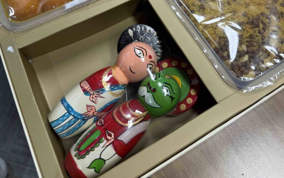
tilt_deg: -57.1
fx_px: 271
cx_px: 145
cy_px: 11
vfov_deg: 33.9
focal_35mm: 35
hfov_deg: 55.3
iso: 64
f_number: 1.78
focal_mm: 6.76
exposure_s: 1/100
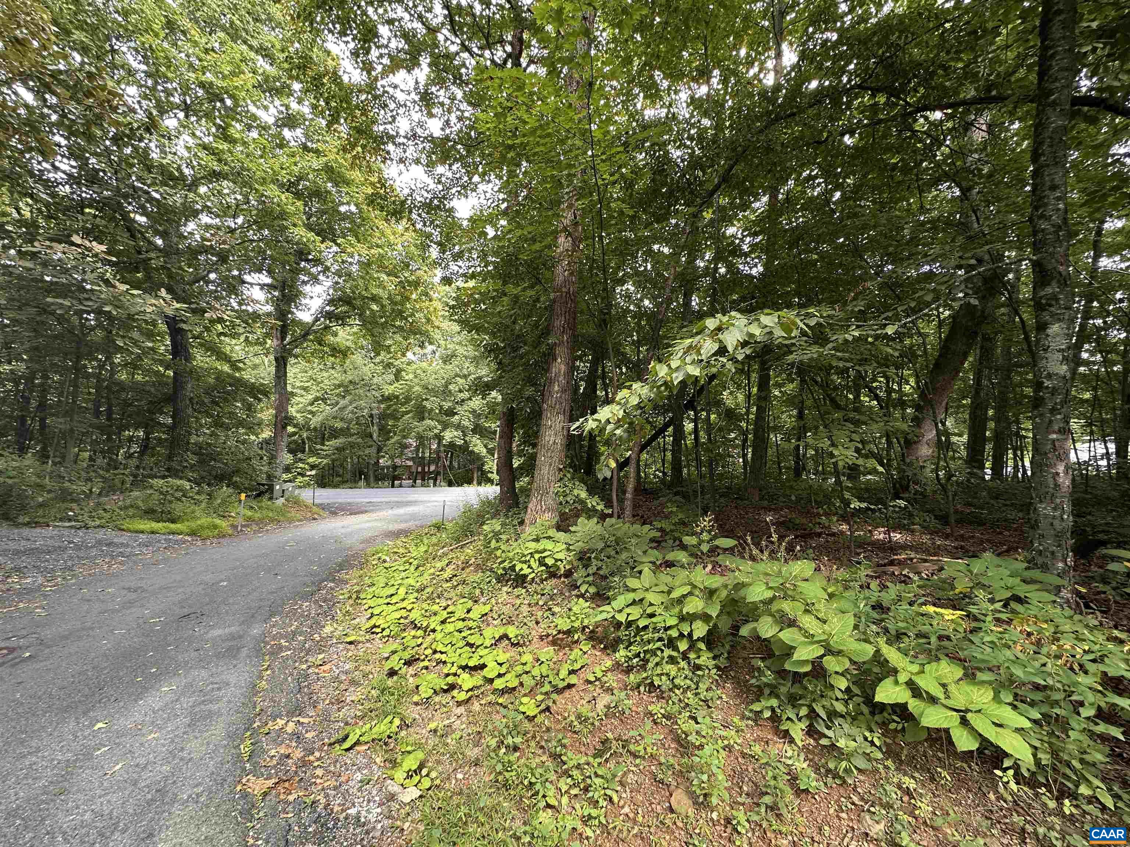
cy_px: 424
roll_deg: -3.5
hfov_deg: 102.1
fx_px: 457
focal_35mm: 14
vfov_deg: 85.7
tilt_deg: -2.8
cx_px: 565
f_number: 2.2
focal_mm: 2.22
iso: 100
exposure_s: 1/99
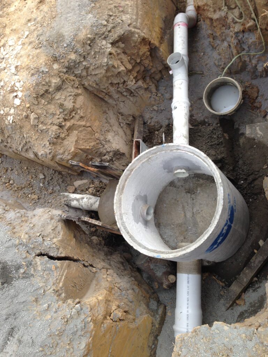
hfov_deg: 42.9
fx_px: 341
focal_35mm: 33
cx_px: 134
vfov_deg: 55.4
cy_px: 178
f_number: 2.4
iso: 50
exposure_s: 1/401
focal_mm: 4.12
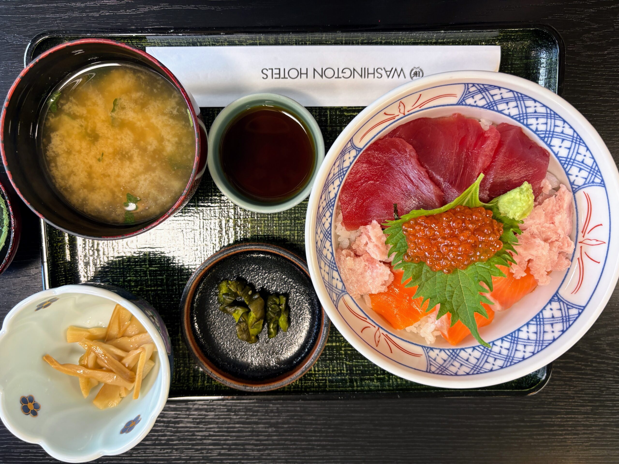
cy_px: 232
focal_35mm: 26
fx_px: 465
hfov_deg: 67.3
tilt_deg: -83.6
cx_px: 310
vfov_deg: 53.1
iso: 64
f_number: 1.6
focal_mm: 5.96
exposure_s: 1/50
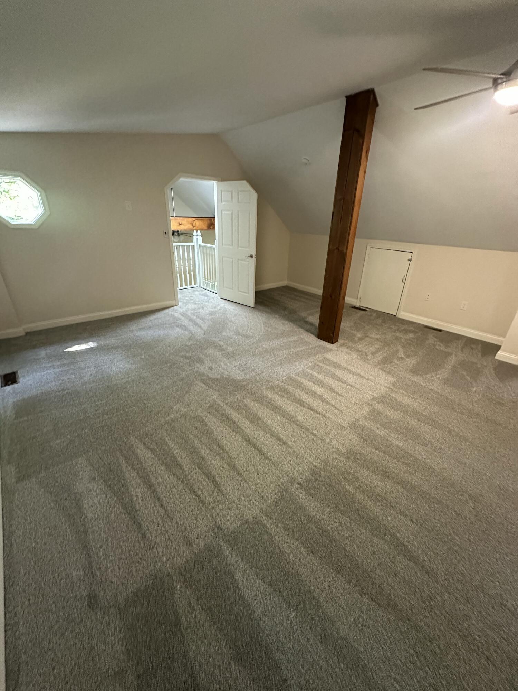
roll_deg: -2.4
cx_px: 259
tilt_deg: -24.8
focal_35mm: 14
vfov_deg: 102.1
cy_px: 346
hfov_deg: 85.7
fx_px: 279
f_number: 2.2
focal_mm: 2.22
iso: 800
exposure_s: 1/60
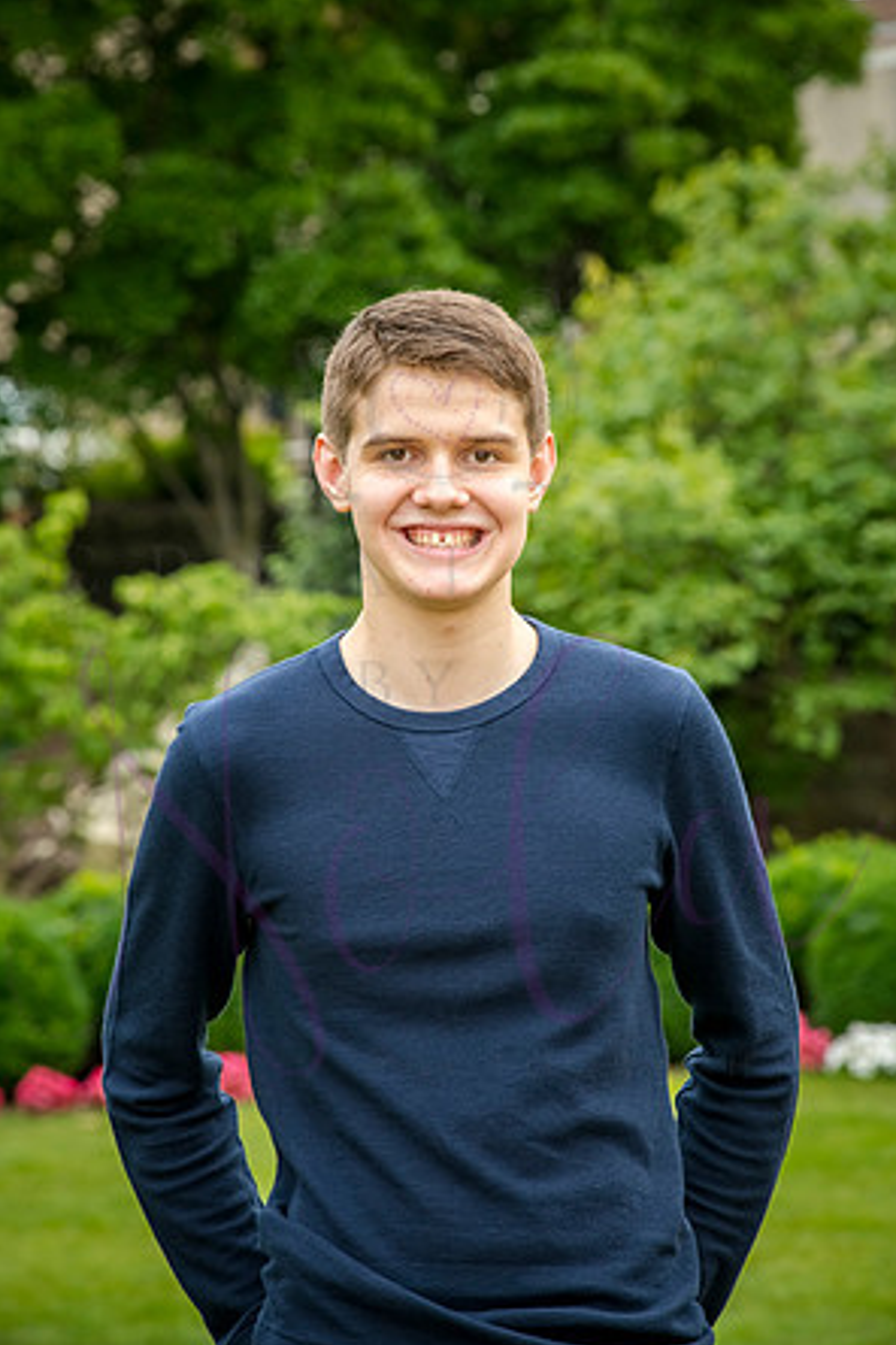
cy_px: 679
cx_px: 448
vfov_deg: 13.1
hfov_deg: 8.7
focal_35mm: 157
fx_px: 5861
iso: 640
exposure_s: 1/320
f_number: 11
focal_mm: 155
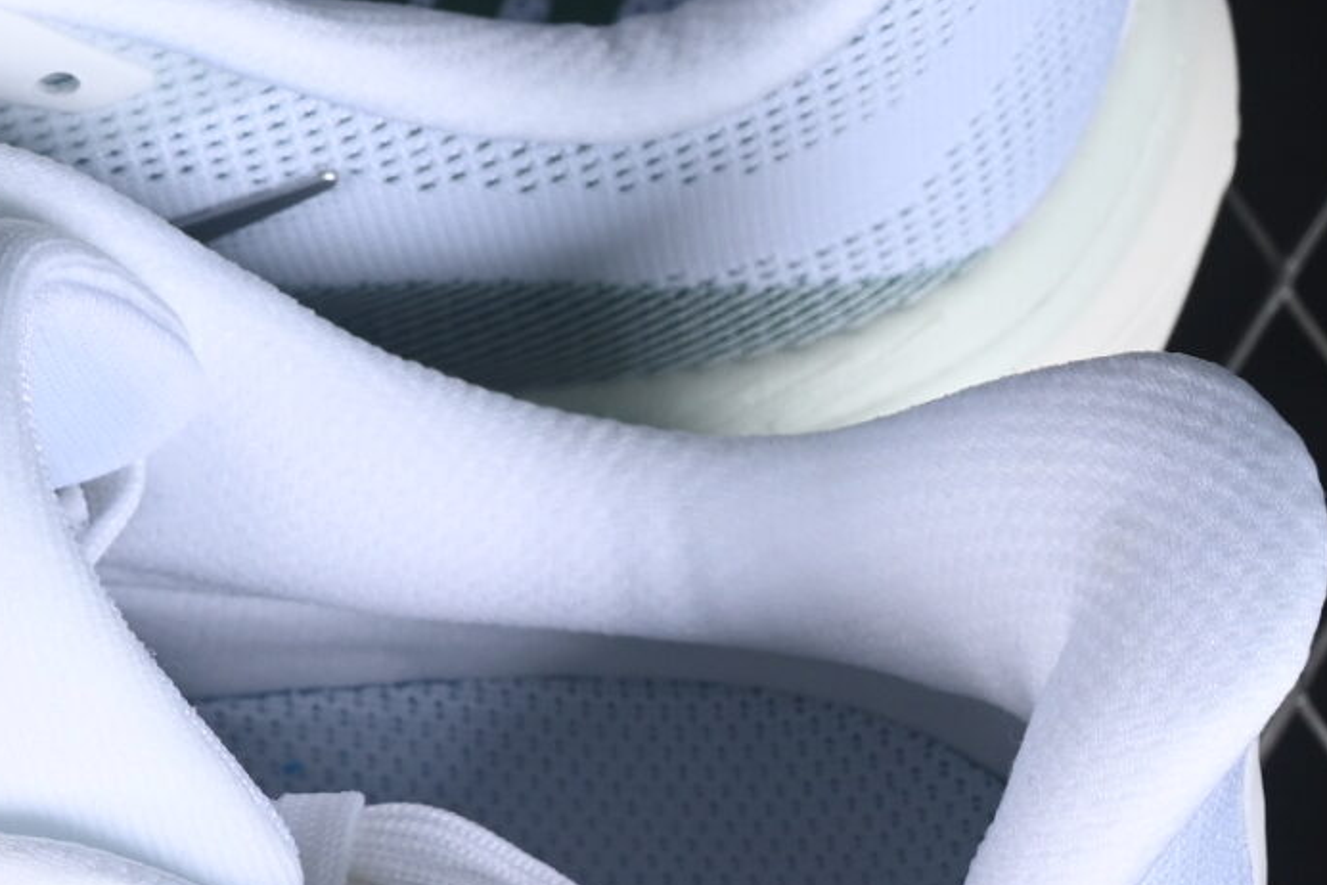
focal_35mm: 277
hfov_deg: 7.3
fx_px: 10210
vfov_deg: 5.0
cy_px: 631
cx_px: -517
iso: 160
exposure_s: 1/80
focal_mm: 50
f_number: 7.1
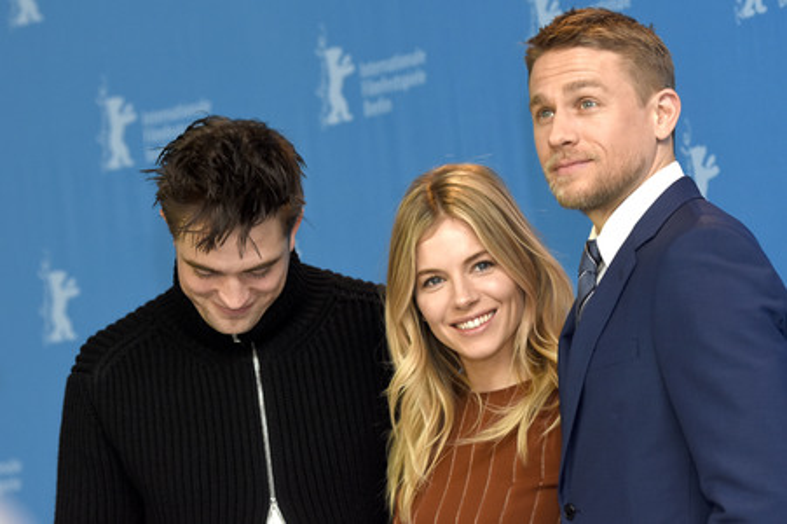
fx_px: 3604
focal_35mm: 165
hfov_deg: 12.5
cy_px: 262
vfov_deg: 8.3
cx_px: 394
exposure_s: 1/320
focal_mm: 110
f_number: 3.5
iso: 800
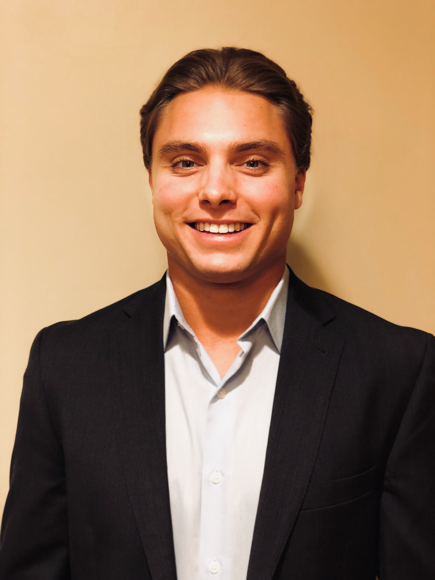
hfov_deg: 28.0
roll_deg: +0.0
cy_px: 290
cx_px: 218
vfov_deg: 36.8
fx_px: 871
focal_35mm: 52
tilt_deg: -5.9
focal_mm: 6
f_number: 2.4
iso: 160
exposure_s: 1/24
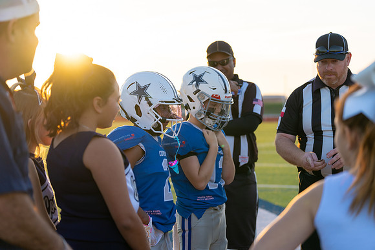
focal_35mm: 70
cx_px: 188
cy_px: 125
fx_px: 729
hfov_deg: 28.8
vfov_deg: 19.5
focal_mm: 70
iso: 200
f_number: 2.8
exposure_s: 1/1000
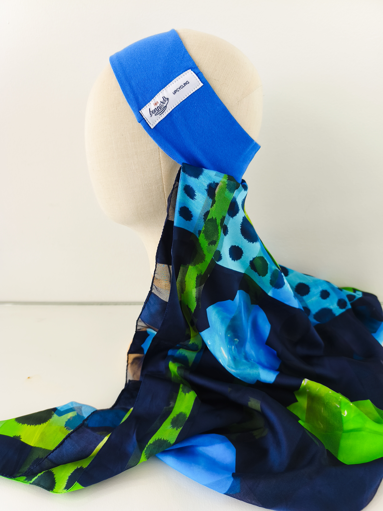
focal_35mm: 23
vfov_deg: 73.9
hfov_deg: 58.9
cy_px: 256
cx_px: 192
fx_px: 339
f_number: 1.65
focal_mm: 6.14
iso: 50
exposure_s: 1/30
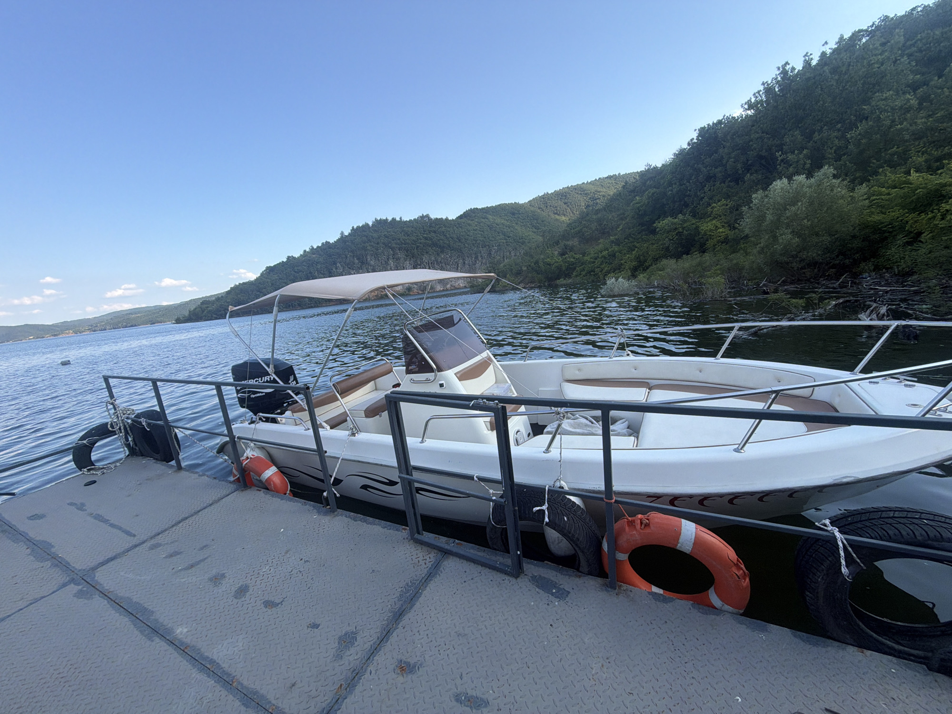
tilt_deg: -11.4
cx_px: 476
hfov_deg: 102.1
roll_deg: +6.7
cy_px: 357
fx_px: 385
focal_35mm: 14
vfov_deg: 85.7
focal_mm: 2.22
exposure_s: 1/585
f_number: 2.2
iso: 40
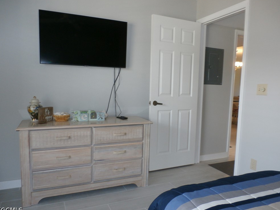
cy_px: 106
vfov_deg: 53.0
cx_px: 141
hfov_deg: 67.3
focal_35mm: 26
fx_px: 210
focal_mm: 4.5
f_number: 3
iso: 200
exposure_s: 1/30
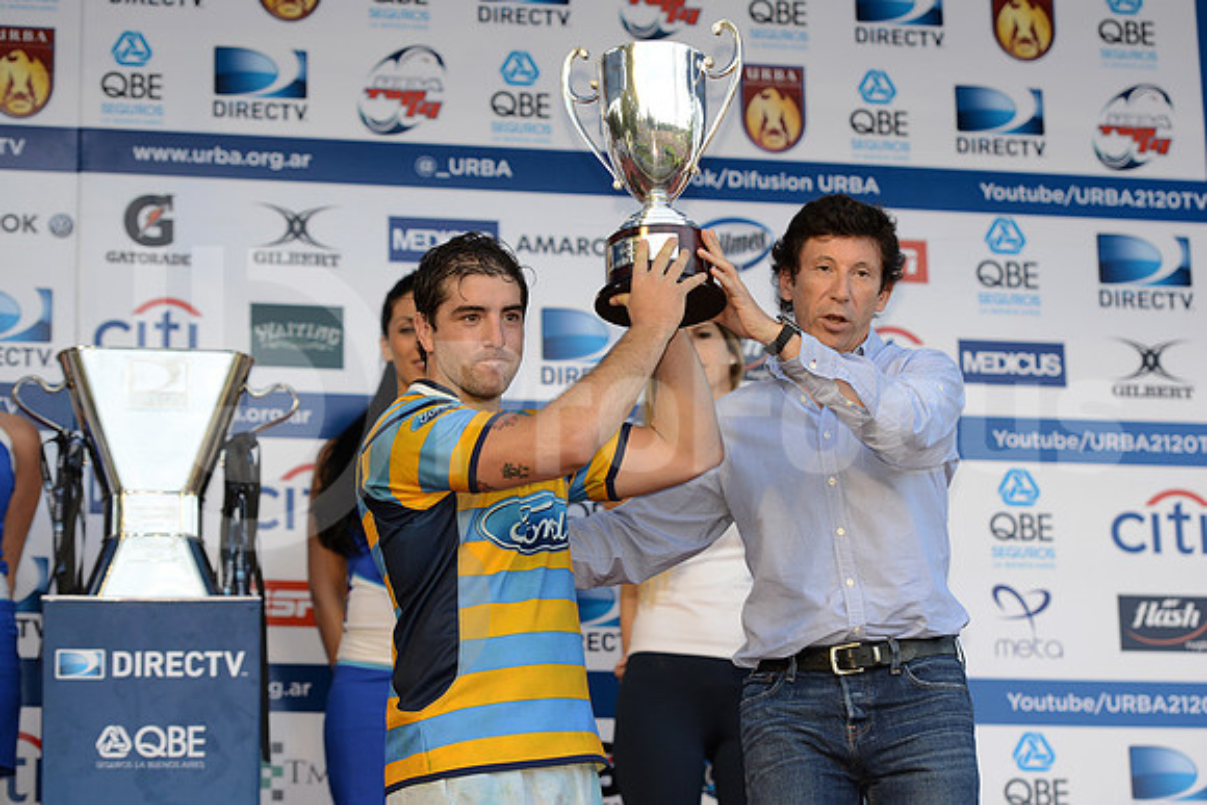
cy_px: 402
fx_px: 4192
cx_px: 604
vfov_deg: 11.0
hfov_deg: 16.4
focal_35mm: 125
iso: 400
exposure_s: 1/160
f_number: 2.8
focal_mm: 125
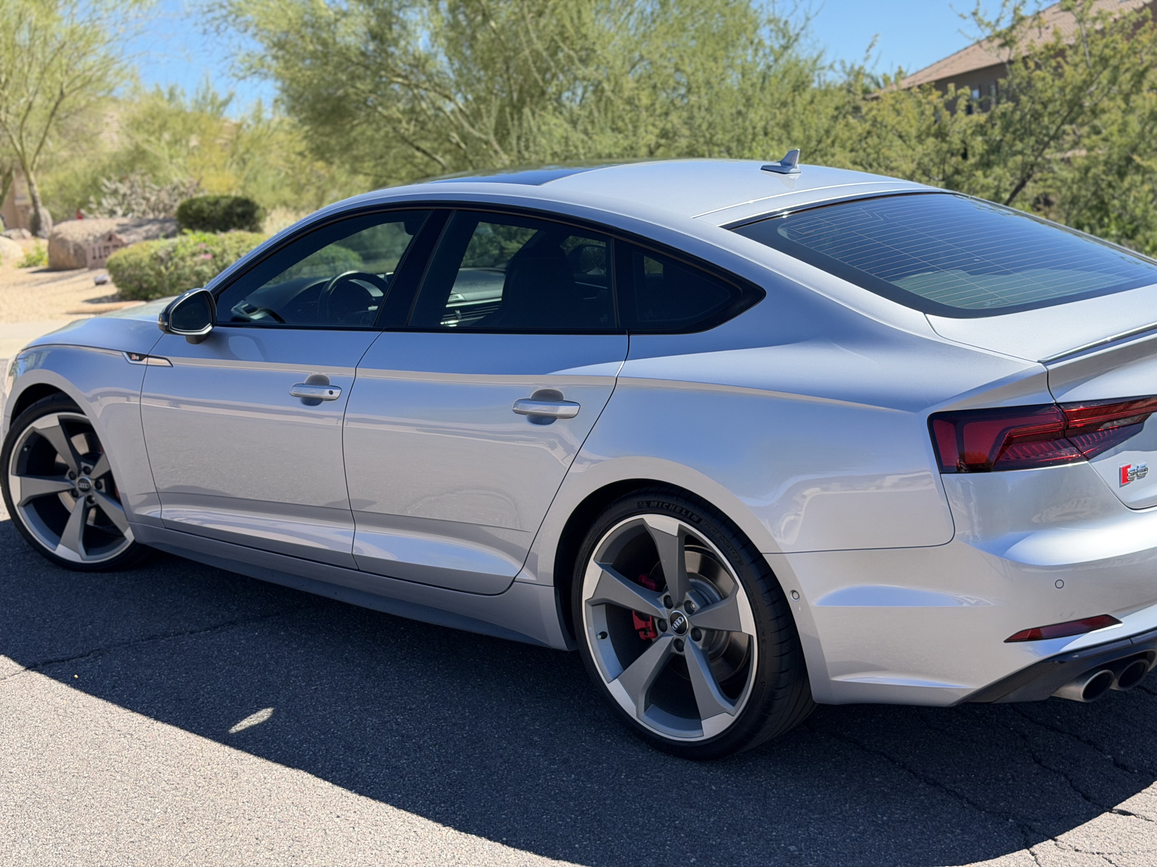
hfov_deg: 39.7
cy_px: 434
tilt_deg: -9.9
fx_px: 1604
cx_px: 578
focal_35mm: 48
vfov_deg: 30.3
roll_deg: +7.0
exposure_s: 1/1931
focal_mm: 6.76
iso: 80
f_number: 1.78
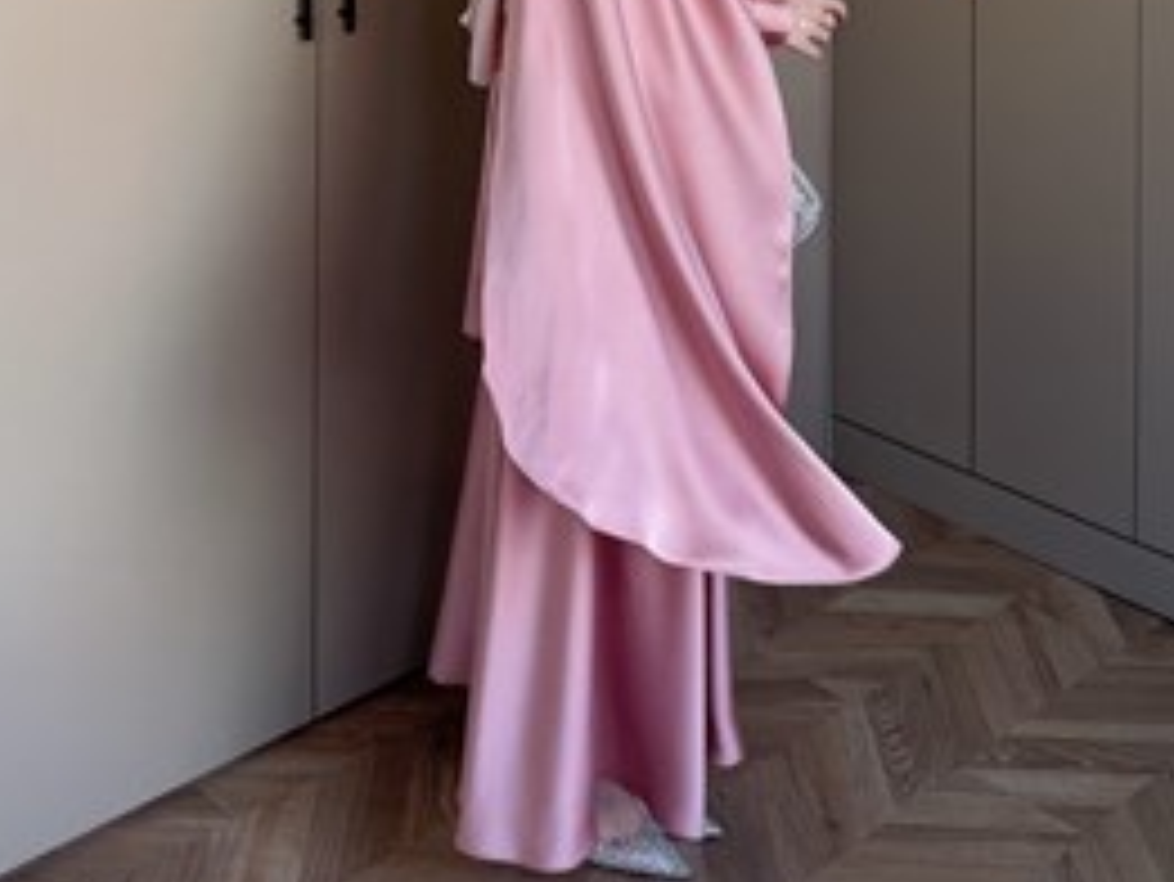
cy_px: 70
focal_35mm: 38
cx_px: 607
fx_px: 1289
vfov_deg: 35.3
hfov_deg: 48.9
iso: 50
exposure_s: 1/133
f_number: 1.78
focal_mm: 6.76
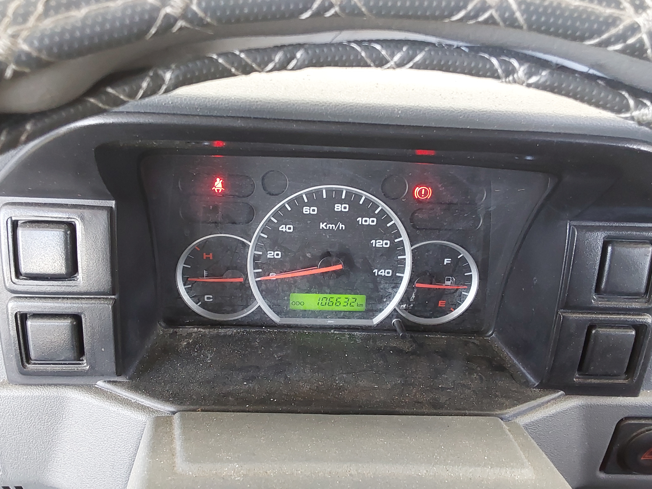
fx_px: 546
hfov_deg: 61.6
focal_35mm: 29
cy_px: 239
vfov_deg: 48.2
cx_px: 318
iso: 320
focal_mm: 2.91
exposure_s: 1/60
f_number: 1.9
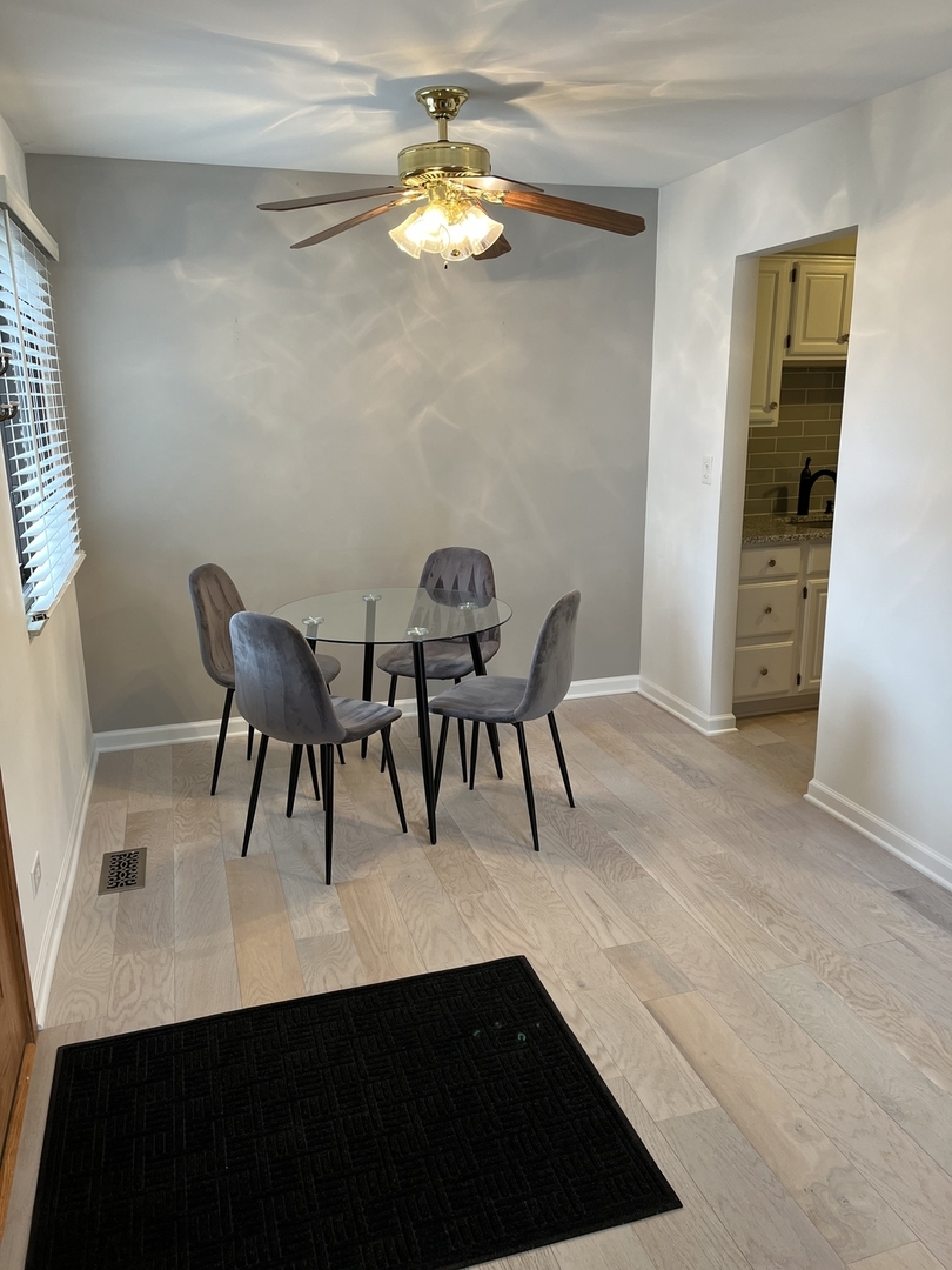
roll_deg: +1.5
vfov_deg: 67.3
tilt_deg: -15.3
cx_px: 476
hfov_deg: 53.1
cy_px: 635
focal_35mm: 26
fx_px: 953
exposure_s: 1/60
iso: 80
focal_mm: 5.1
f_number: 1.6
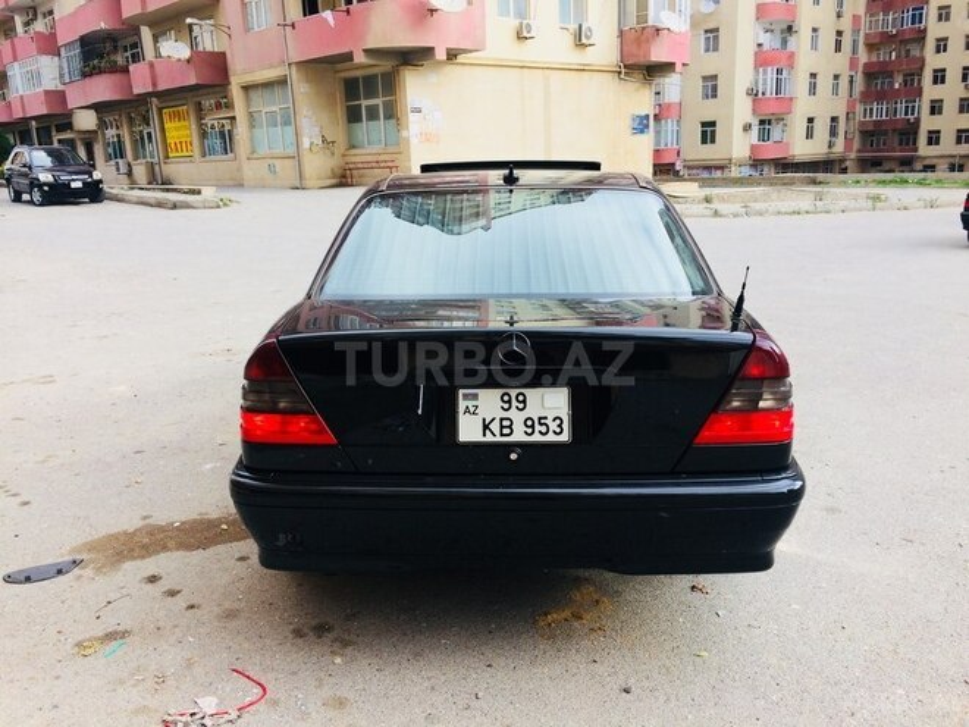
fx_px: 812
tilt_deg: -14.6
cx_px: 484
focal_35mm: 29
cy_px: 364
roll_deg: +2.8
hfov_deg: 61.7
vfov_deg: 48.2
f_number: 2.2
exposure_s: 1/394
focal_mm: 4.15
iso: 32
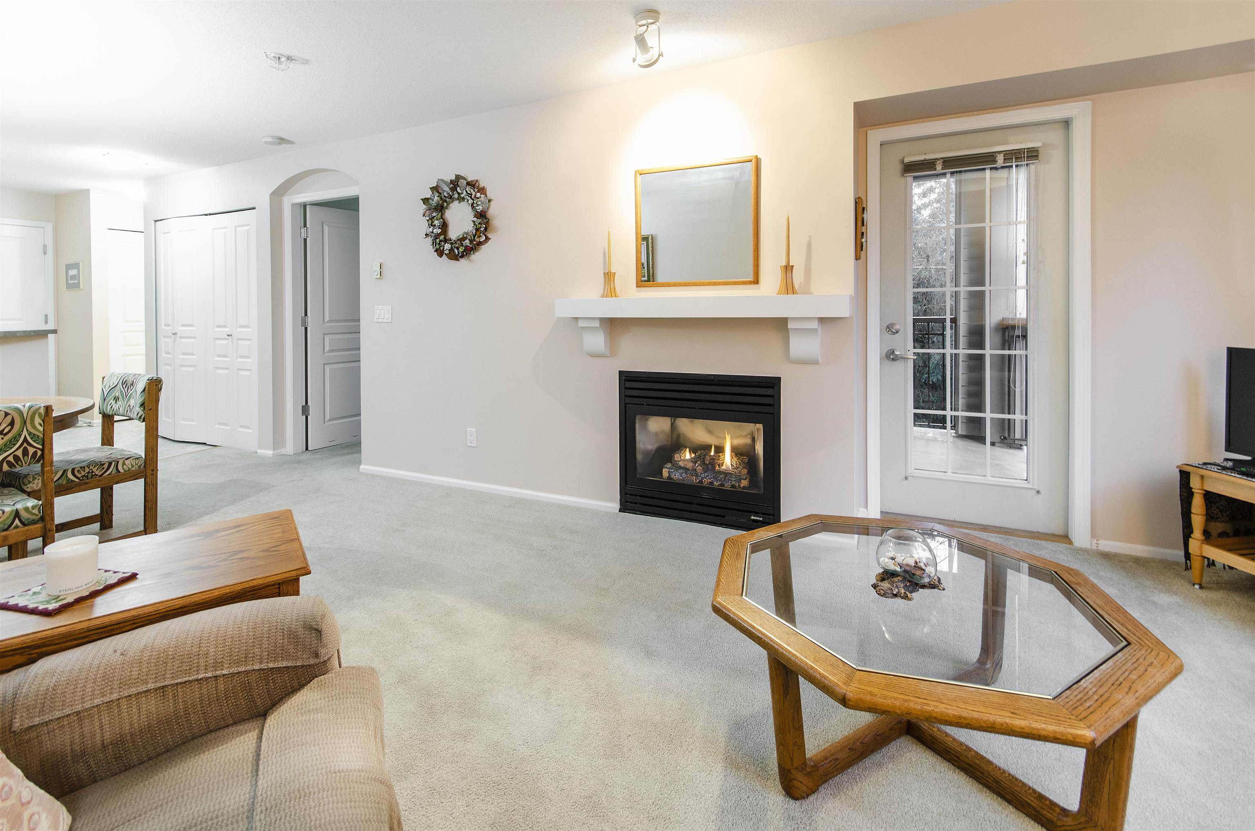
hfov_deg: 100.5
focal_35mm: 15
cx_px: 628
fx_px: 522
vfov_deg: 77.1
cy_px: 416
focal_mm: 10
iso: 100
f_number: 8
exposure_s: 1/1.67
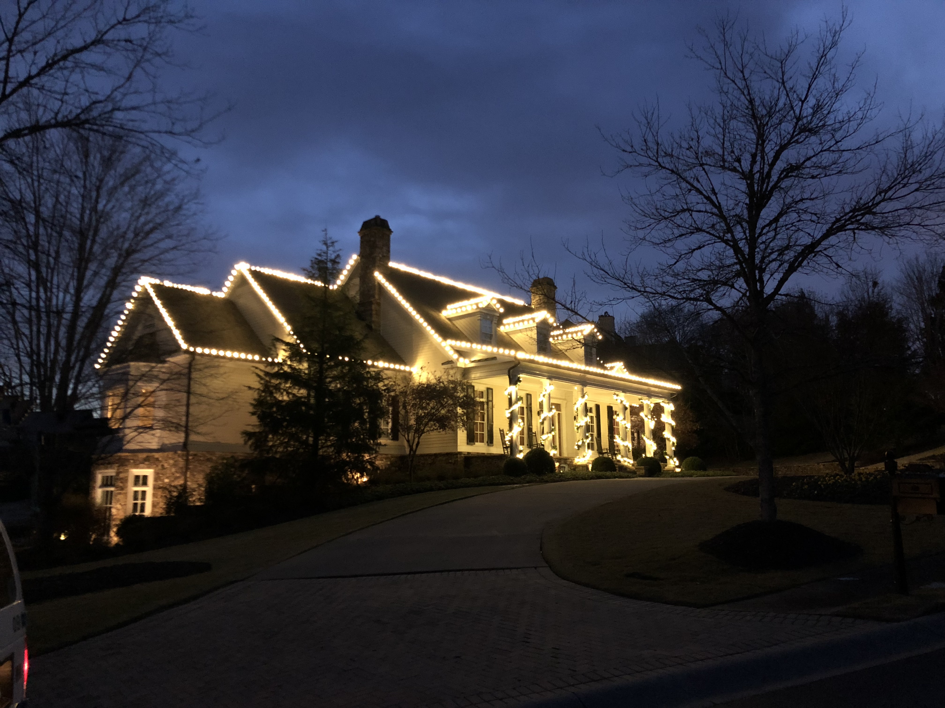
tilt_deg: +11.9
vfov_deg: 49.7
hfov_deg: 63.4
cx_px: 472
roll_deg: +0.9
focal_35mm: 28
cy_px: 354
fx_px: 764
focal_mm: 4
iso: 160
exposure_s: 1/4
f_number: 1.8
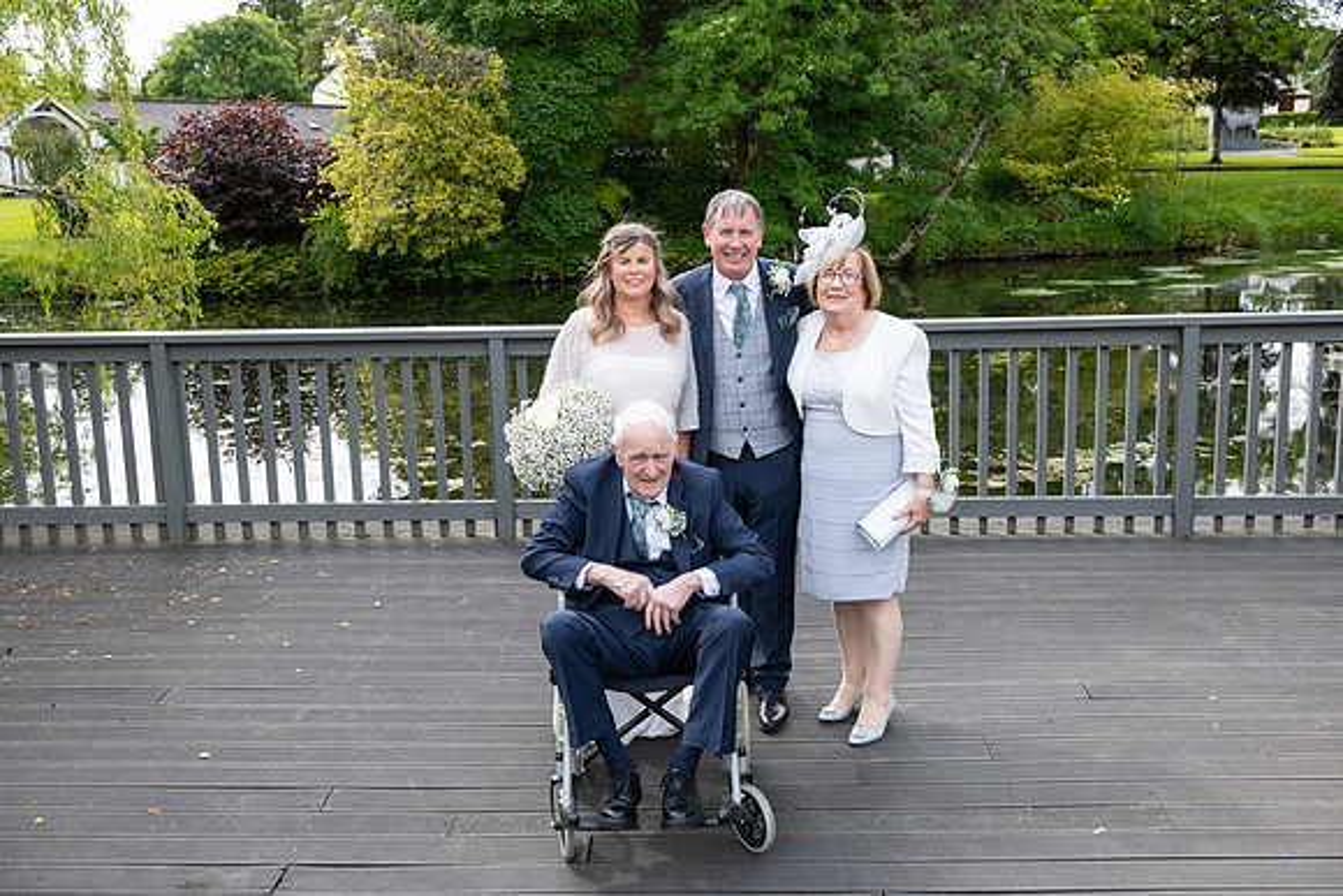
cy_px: 448
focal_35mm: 36
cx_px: 672
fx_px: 1343
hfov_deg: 53.1
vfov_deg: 36.9
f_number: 5.6
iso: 160
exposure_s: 1/200
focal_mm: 36
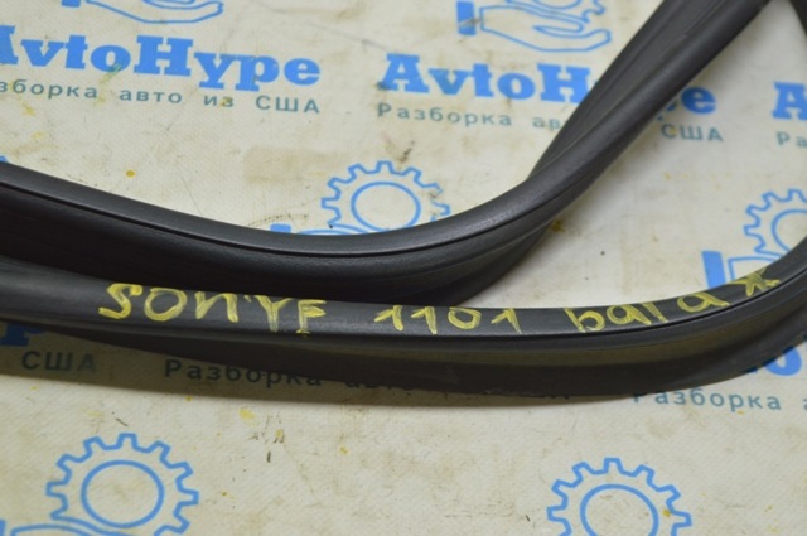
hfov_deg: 24.6
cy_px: 268
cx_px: 404
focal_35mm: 82
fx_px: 1847
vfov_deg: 16.5
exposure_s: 1/20
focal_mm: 55
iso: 400
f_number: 5.6
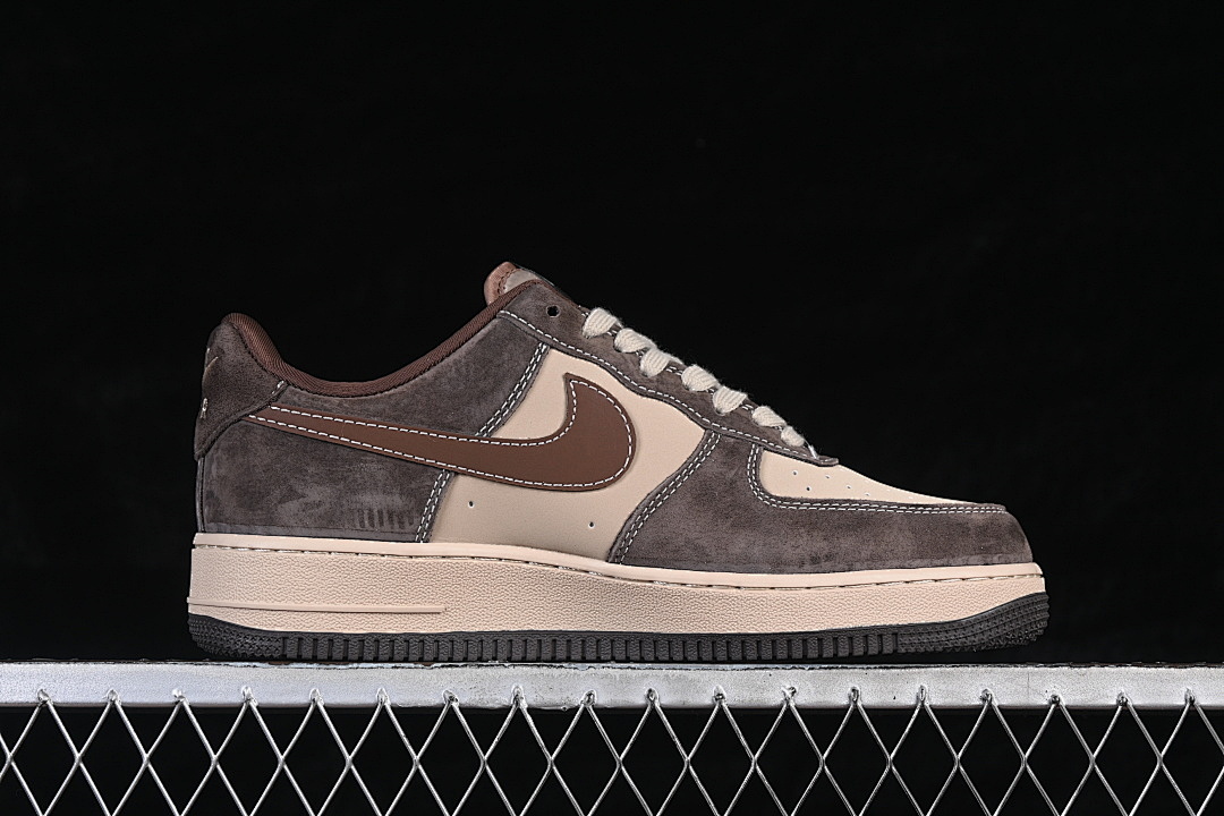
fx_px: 2550
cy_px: 408
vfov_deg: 18.2
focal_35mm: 75
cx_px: 612
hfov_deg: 27.0
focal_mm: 50
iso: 160
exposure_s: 1/80
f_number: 7.1
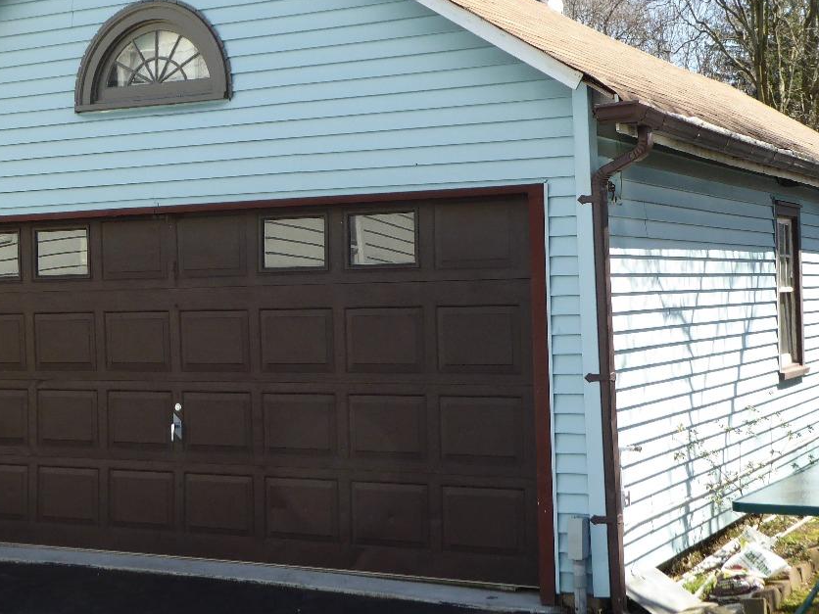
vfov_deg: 23.6
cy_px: 235
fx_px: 1467
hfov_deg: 31.1
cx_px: 349
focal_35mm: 62
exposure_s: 1/250
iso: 100
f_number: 3.7
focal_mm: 6.3
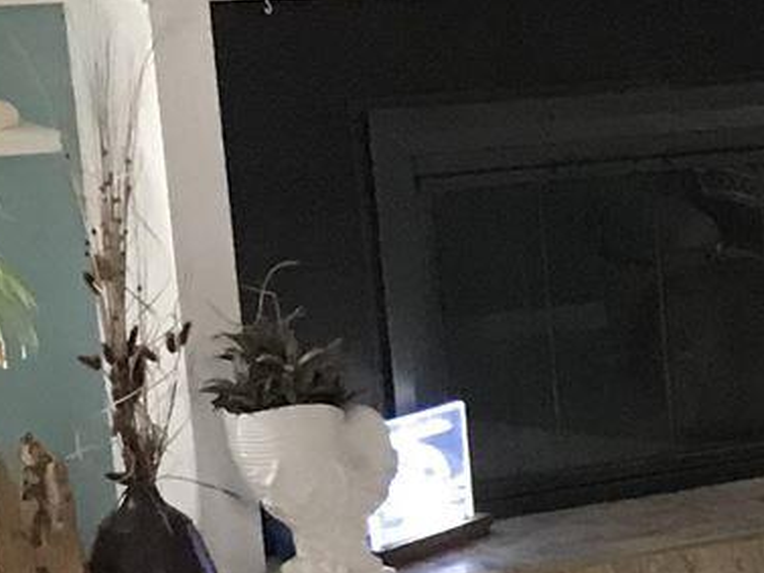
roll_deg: +2.2
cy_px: 613
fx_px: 3356
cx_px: 1528
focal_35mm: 152
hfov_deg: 11.7
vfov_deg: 9.7
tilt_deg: -14.5
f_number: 1.8
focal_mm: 3.99
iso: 100
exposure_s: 1/13
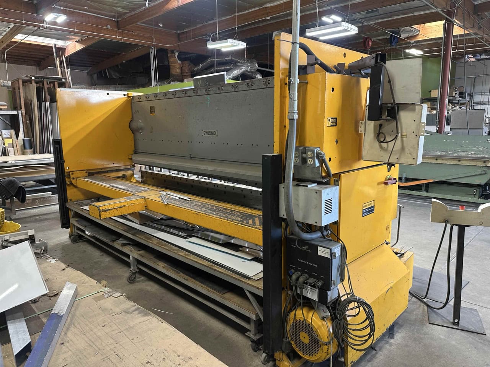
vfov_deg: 56.8
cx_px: 245
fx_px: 340
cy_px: 184
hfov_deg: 71.6
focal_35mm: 24
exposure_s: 1/60
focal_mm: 6.9
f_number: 1.8
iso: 160
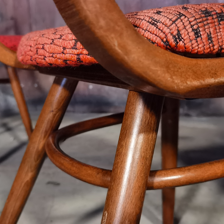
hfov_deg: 38.3
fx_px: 322
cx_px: 108
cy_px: 111
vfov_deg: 38.3
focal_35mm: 44
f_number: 1.9
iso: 1250
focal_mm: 6.71
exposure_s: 1/100
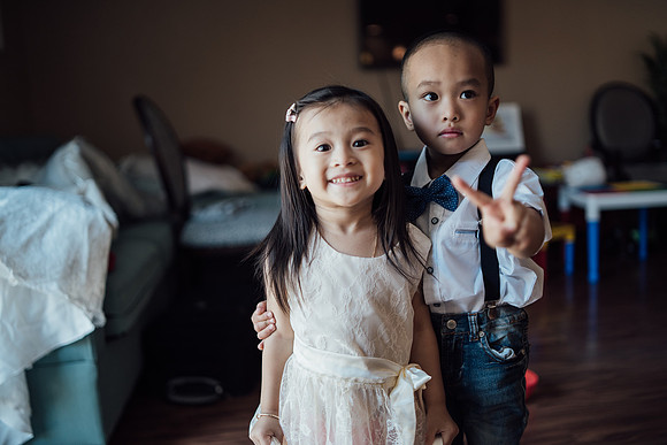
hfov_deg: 54.4
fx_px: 649
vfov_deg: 37.9
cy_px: 222
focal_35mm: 35
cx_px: 334
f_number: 1.4
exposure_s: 1/400
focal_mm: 35
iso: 320
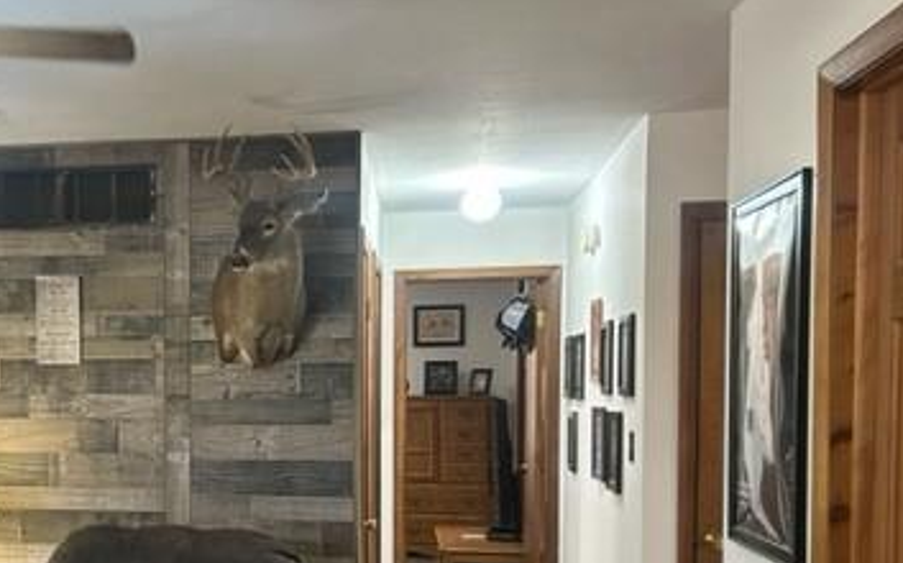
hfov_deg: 38.5
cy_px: 440
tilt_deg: -1.2
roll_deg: +0.3
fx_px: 1230
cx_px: 151
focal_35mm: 50
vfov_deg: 25.4
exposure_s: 1/60
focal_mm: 5.7
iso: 250
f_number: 1.5
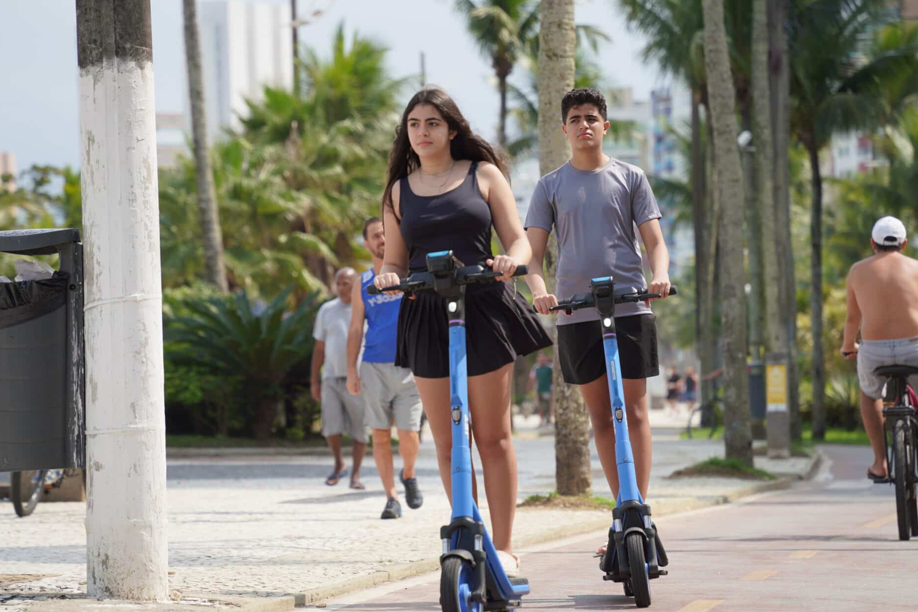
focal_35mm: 193
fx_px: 4921
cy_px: 316
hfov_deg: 10.7
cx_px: 457
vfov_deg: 7.1
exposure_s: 1/320
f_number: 5.6
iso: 100
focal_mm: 175
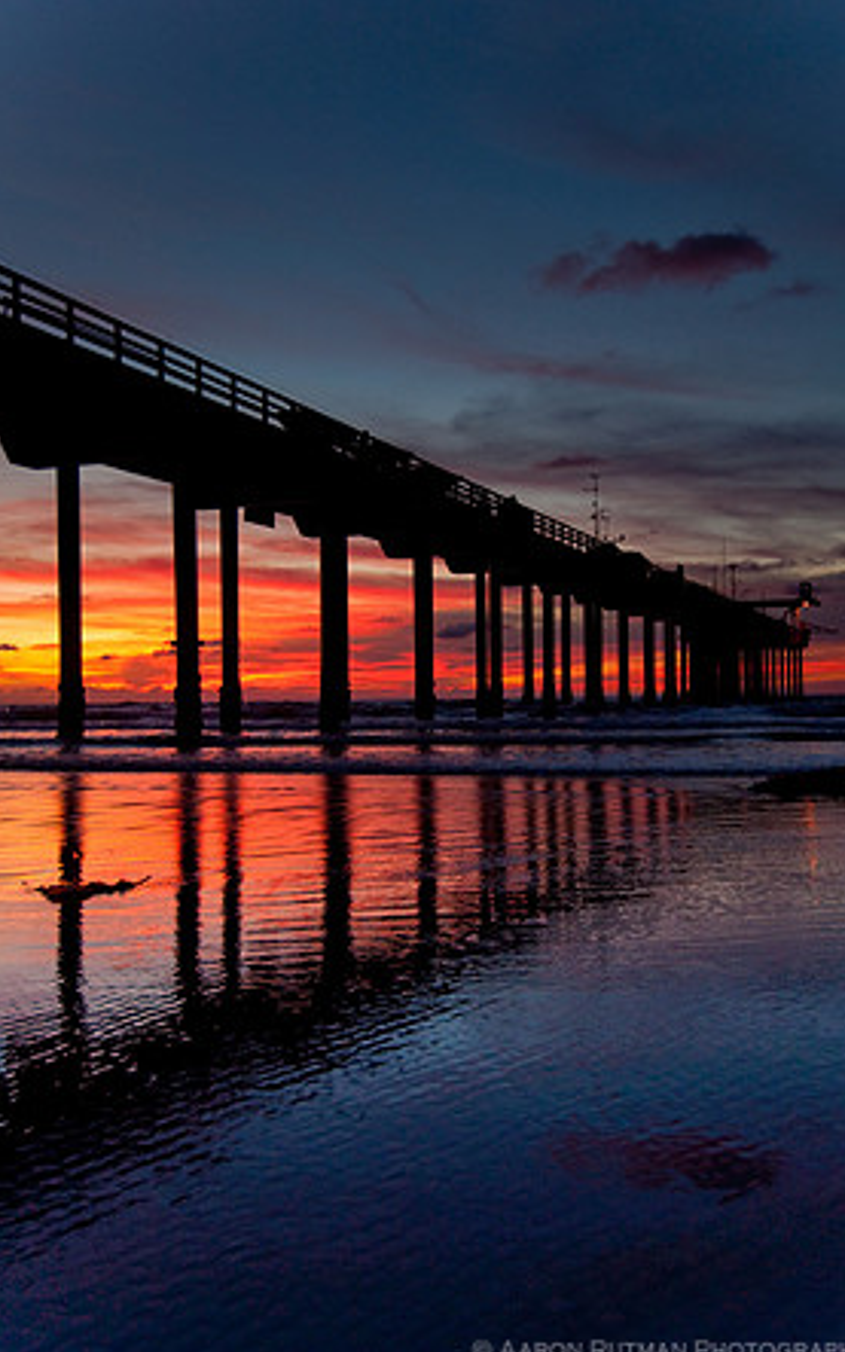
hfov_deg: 40.6
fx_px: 1142
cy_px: 684
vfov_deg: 61.2
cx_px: 447
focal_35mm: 31
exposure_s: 1/40
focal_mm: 20
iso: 200
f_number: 4
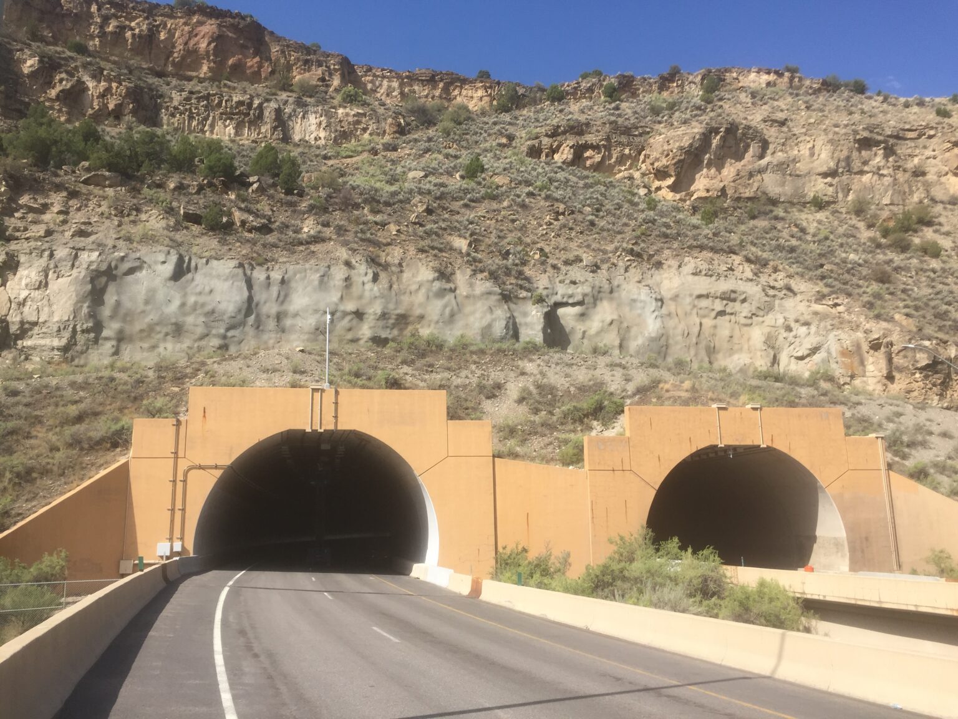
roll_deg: +0.6
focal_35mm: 29
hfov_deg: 61.7
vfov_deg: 48.2
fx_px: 803
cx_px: 479
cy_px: 360
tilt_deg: +9.4
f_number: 2.2
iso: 32
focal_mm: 4.15
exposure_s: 1/1721
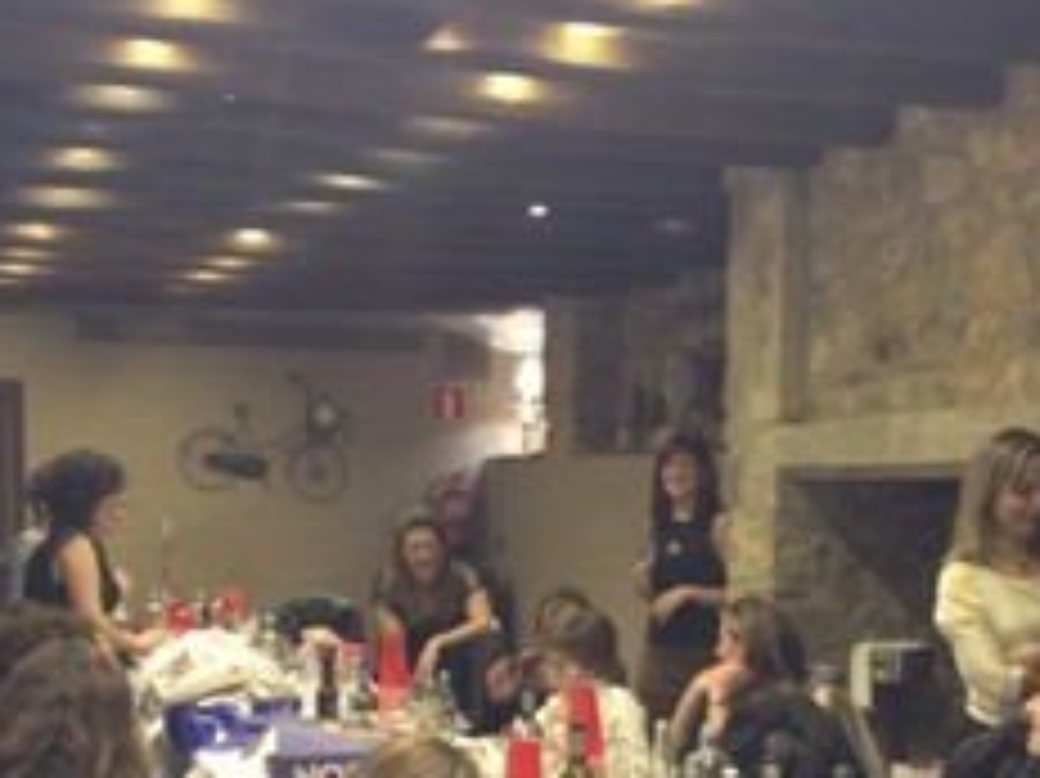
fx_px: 2042
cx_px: 630
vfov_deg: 21.3
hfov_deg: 28.5
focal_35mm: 68
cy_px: 634
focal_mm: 4.28
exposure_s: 1/20
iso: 200
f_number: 2.4
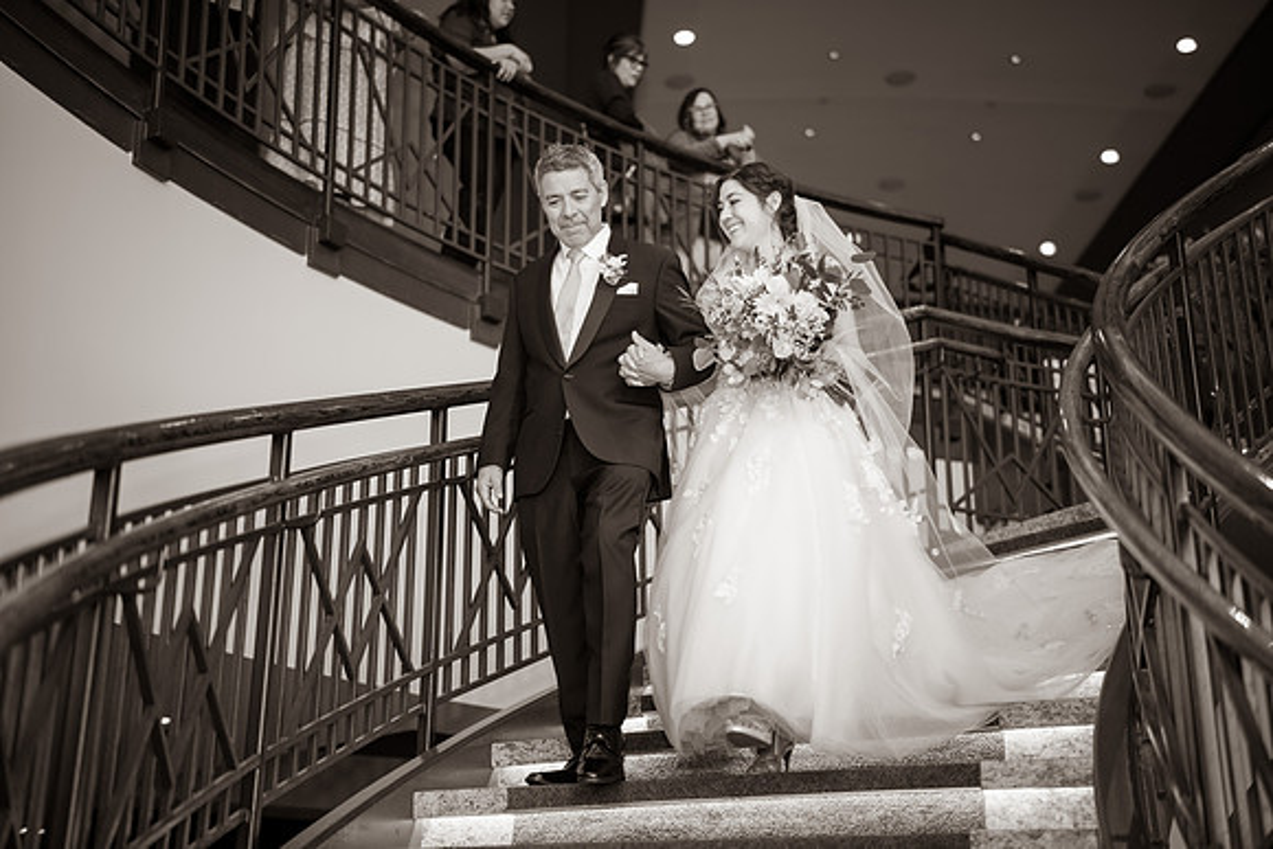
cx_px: 636
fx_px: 1768
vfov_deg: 27.0
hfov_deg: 39.6
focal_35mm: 50
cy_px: 424
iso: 125
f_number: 1.4
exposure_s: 1/200
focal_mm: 50
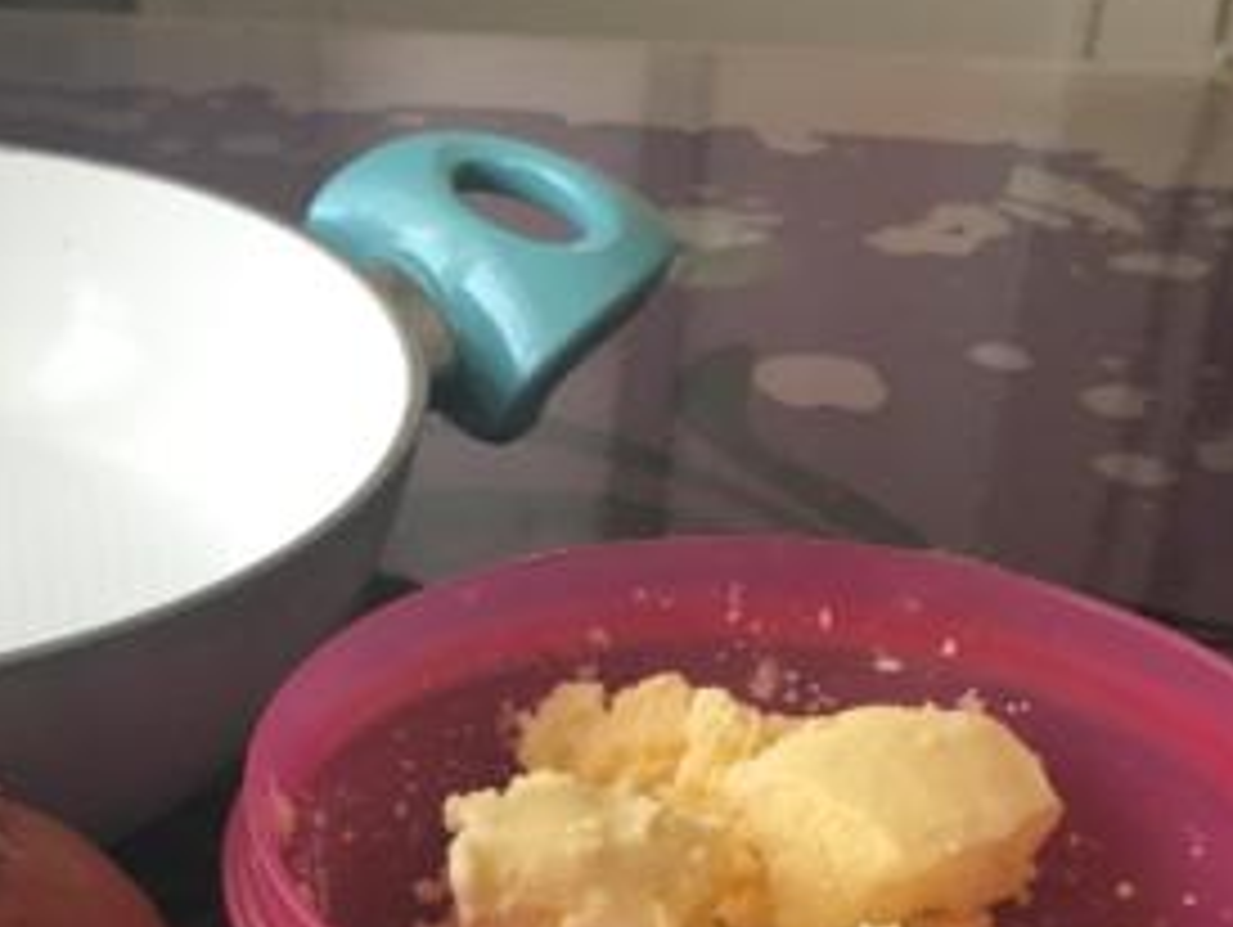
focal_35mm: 73
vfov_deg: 19.0
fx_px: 2602
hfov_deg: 26.2
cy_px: 1134
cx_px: 248
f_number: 2.2
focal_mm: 4.15
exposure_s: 1/33
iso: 50
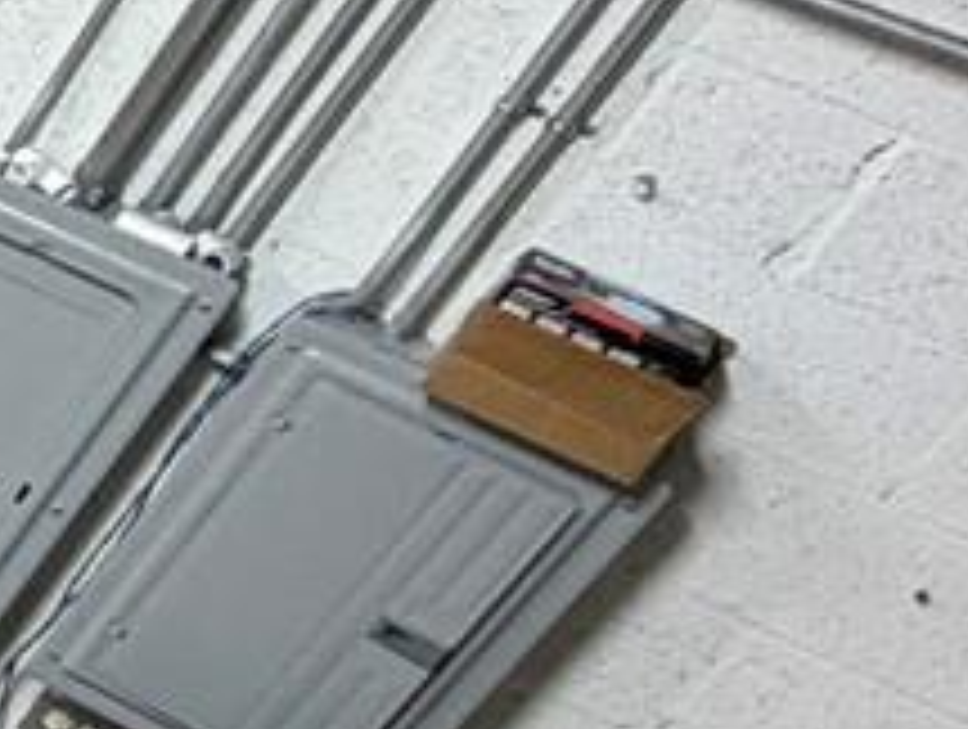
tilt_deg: -36.7
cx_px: -2094
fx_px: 2913
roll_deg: -4.9
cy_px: 220
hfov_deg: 10.7
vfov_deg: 14.2
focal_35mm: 104
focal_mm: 2.22
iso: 64
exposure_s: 1/61
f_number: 2.2
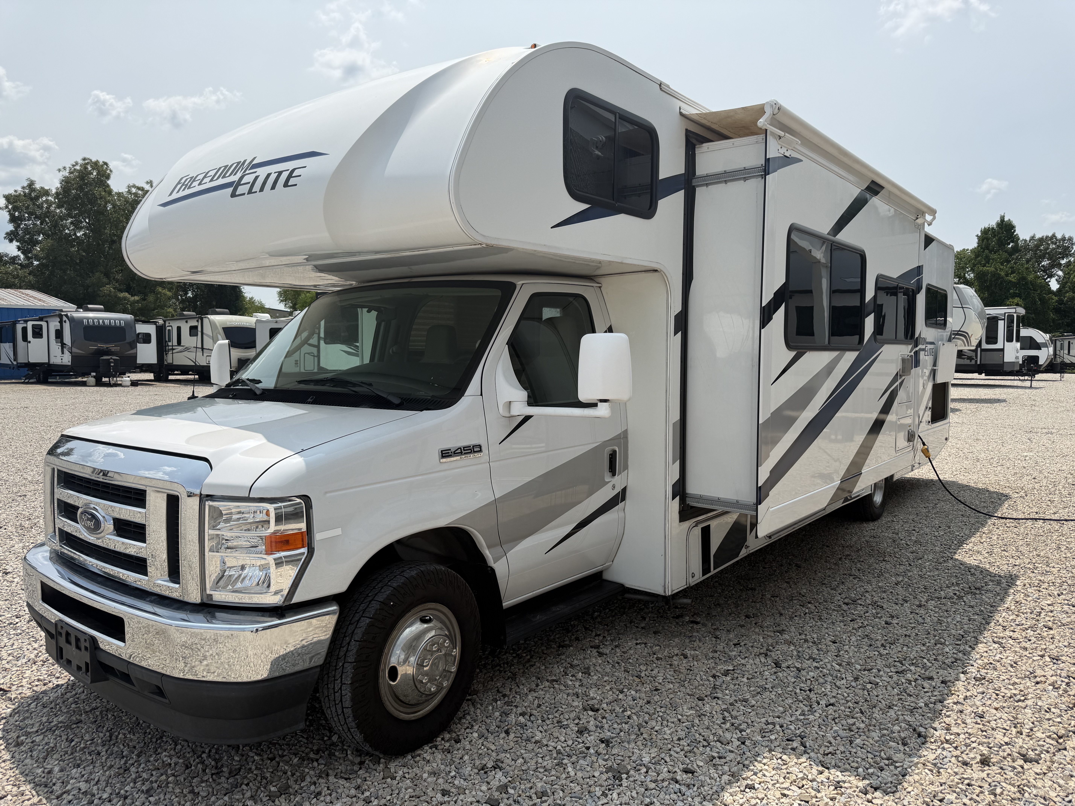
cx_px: 538
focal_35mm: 24
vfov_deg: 56.8
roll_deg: -0.3
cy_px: 403
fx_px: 745
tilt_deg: -4.4
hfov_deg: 71.6
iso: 80
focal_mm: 6.76
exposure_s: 1/6711
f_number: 1.78
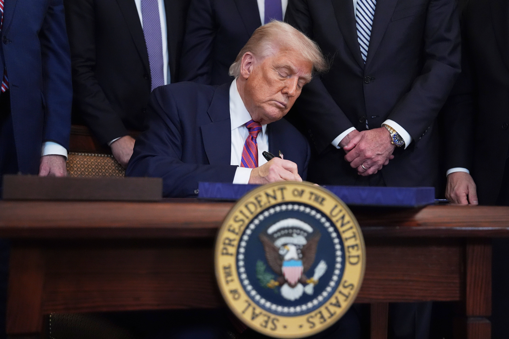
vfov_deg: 28.1
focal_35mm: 48
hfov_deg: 41.1
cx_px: 254
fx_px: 679
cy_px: 170
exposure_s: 1/250
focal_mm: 48
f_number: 2.8
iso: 4000
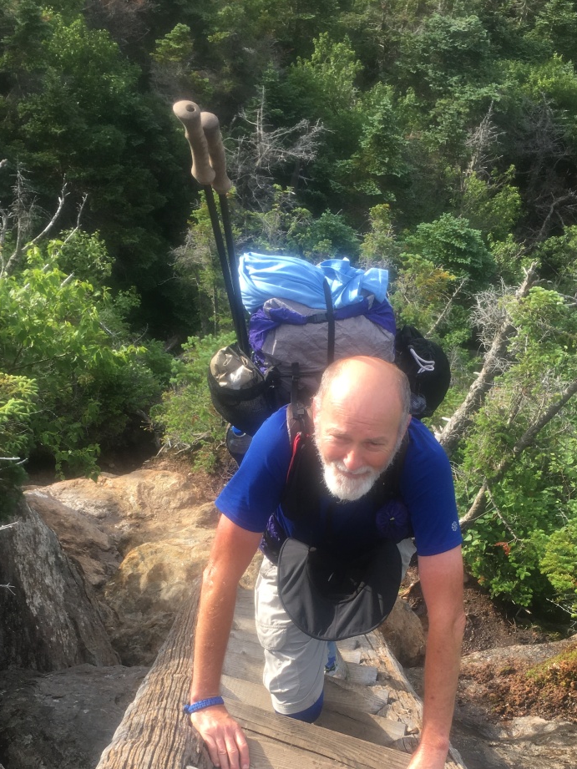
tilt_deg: -57.6
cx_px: 302
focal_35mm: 43
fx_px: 955
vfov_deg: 42.7
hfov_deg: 33.6
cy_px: 565
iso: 25
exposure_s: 1/264
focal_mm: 4.15
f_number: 2.2
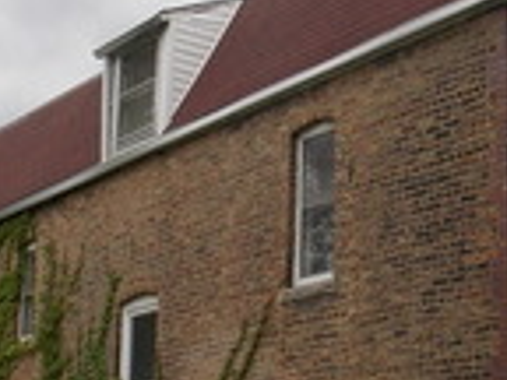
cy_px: 274
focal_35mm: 102
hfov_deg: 19.3
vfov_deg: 14.5
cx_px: 218
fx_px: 1494
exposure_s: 1/640
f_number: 3.1
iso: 80
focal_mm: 4
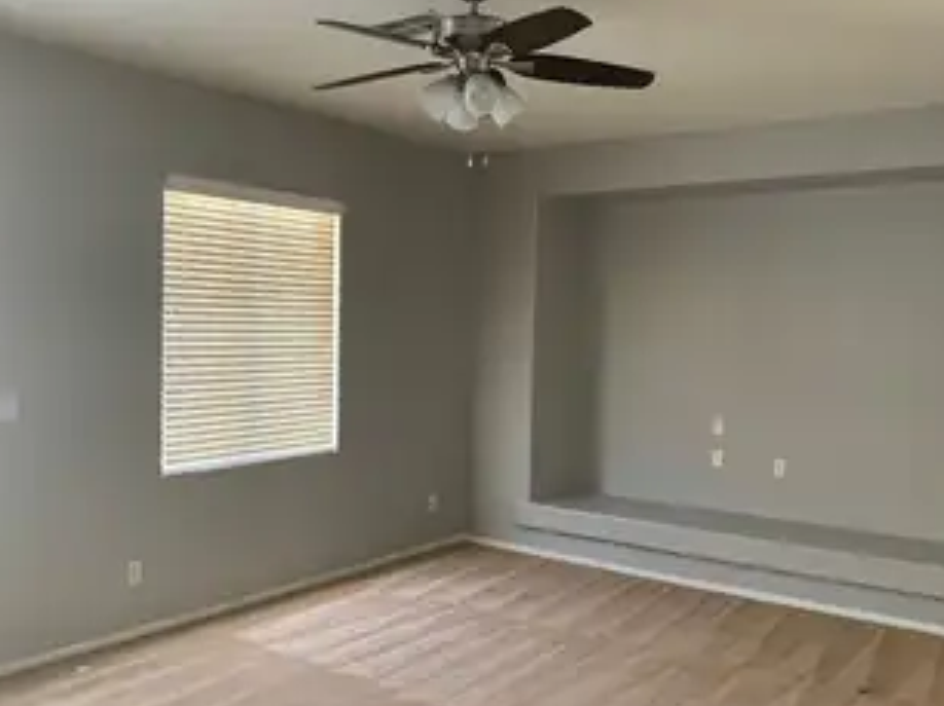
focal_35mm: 34
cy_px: 364
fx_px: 926
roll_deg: -1.7
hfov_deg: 54.0
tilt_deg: -2.8
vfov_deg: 41.7
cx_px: 466
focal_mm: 4.25
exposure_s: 1/60
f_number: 1.8
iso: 200
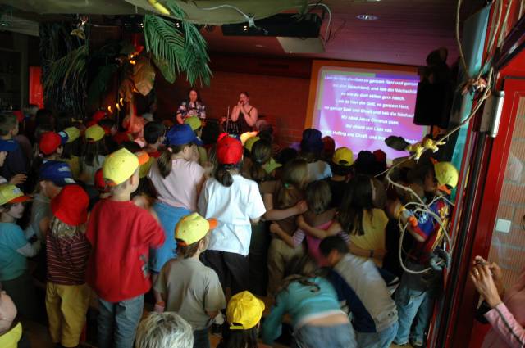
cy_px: 174
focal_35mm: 33
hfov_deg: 57.3
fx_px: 481
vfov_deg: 39.9
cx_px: 262
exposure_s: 1/13
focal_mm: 22
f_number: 3.8
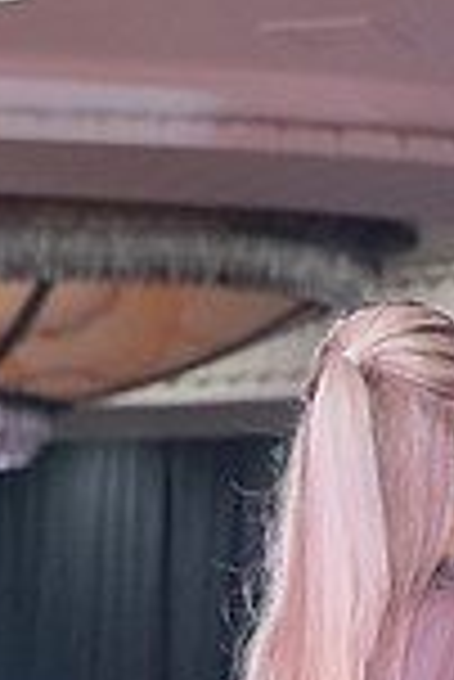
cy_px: 1144
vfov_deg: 7.5
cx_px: 654
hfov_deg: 5.1
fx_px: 5077
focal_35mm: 269
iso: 2000
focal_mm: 70
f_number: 4
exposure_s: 1/400
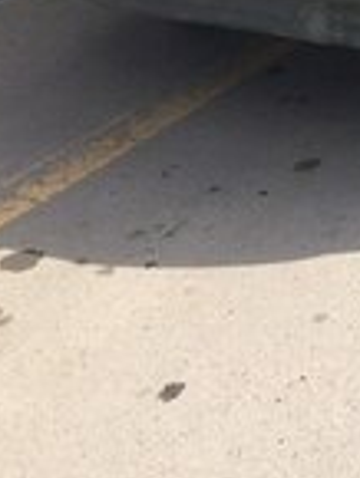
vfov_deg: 17.6
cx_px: 538
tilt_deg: -12.3
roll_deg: +3.8
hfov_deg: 14.0
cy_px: -257
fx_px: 1371
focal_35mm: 99
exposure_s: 1/1368
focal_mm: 4.15
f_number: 2.2
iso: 32
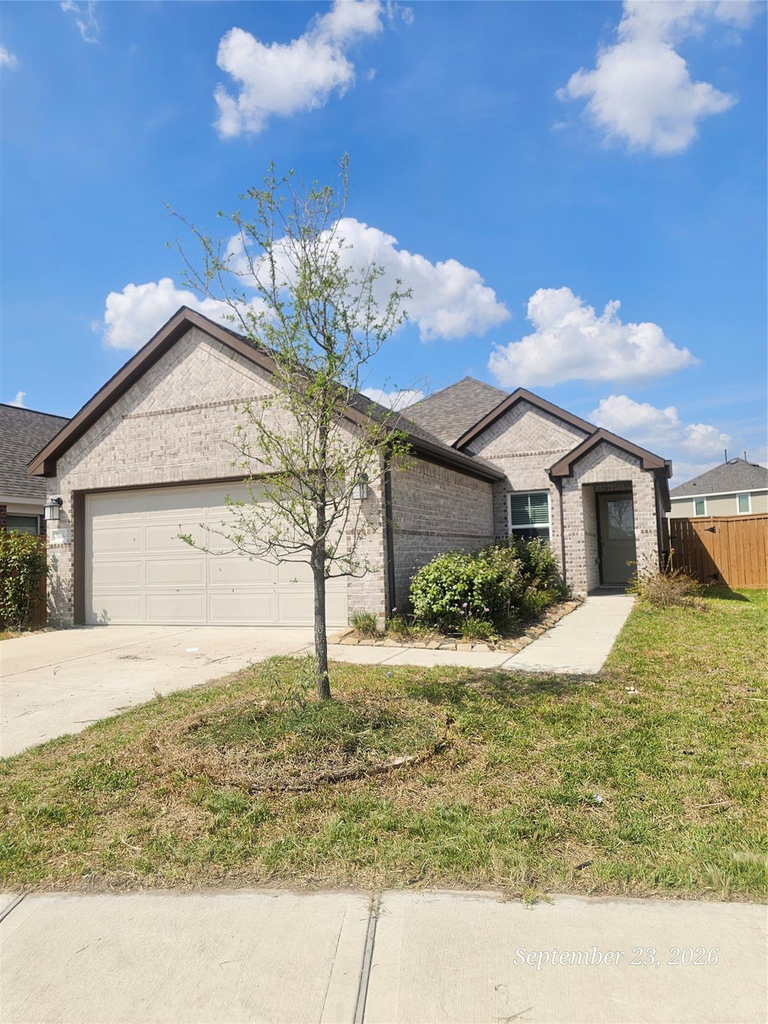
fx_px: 680
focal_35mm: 23
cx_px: 384
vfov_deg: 73.9
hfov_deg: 58.9
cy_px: 512
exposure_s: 1/902
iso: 10
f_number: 1.7
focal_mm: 6.3
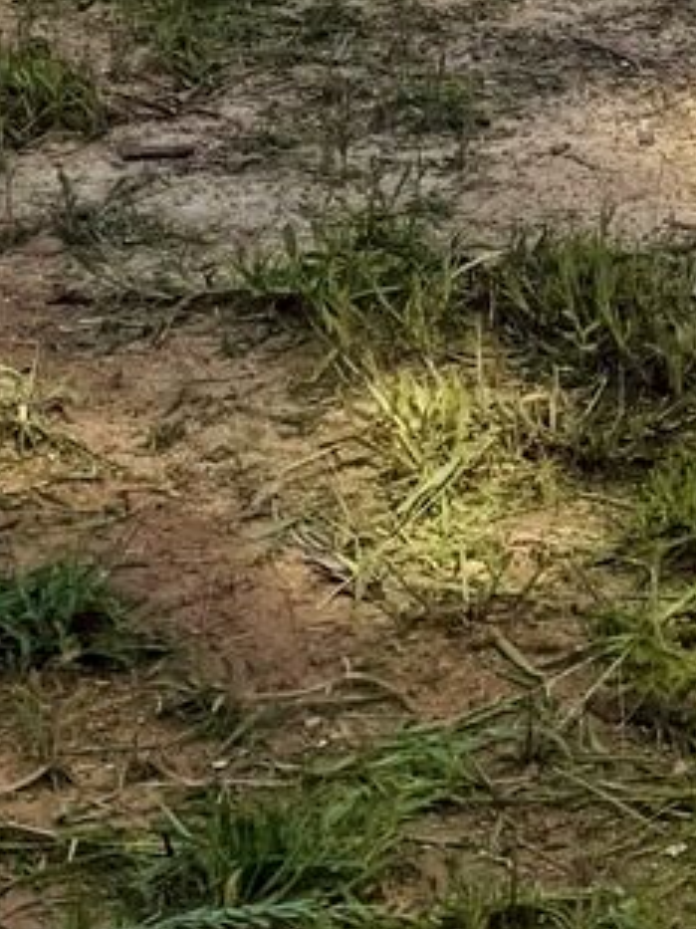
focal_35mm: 178
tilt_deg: +0.7
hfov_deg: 8.0
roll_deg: -0.2
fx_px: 4775
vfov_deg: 9.5
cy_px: -1491
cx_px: 1258
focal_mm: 6.76
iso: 80
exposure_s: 1/2525
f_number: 1.78
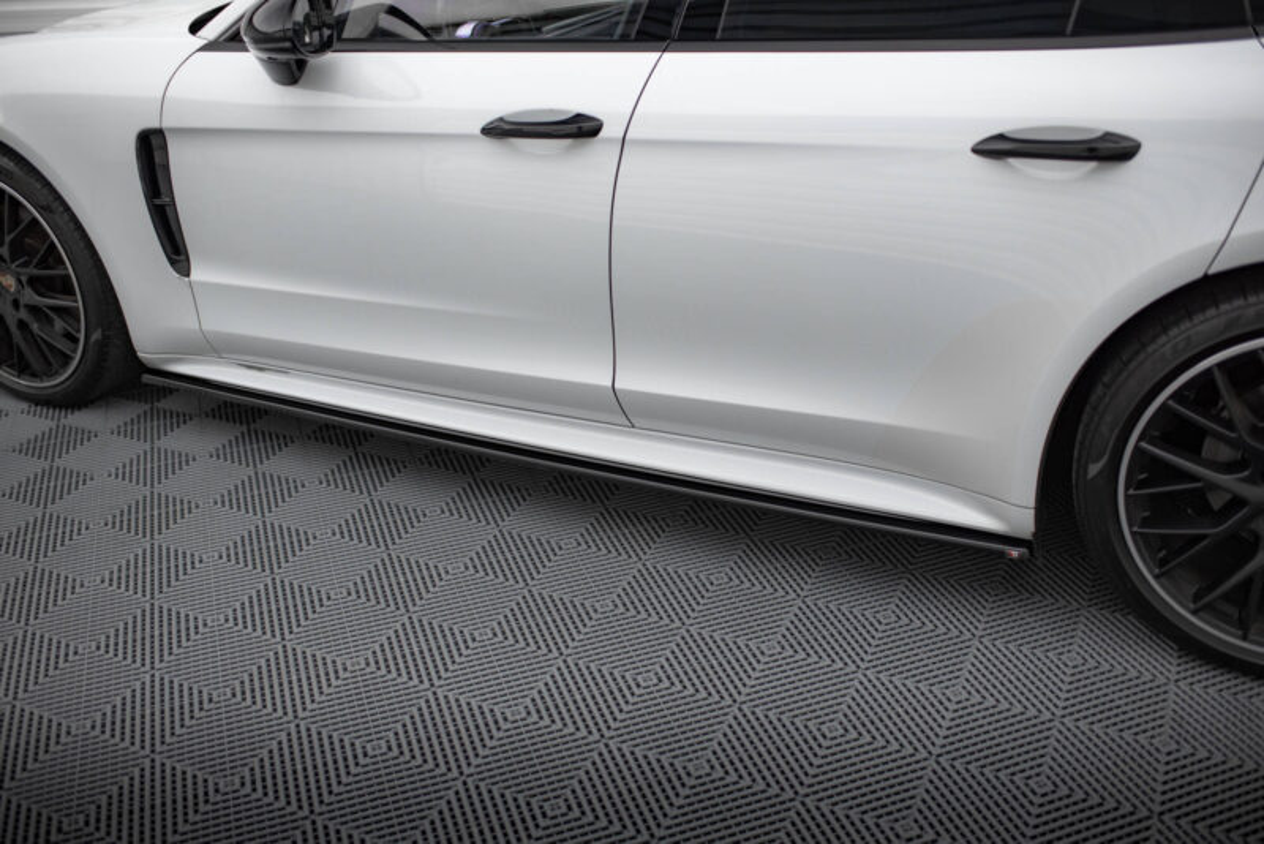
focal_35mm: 35
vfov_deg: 37.9
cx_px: 632
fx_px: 1229
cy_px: 422
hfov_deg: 54.4
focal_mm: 35
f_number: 2.5
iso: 500
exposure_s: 1/200
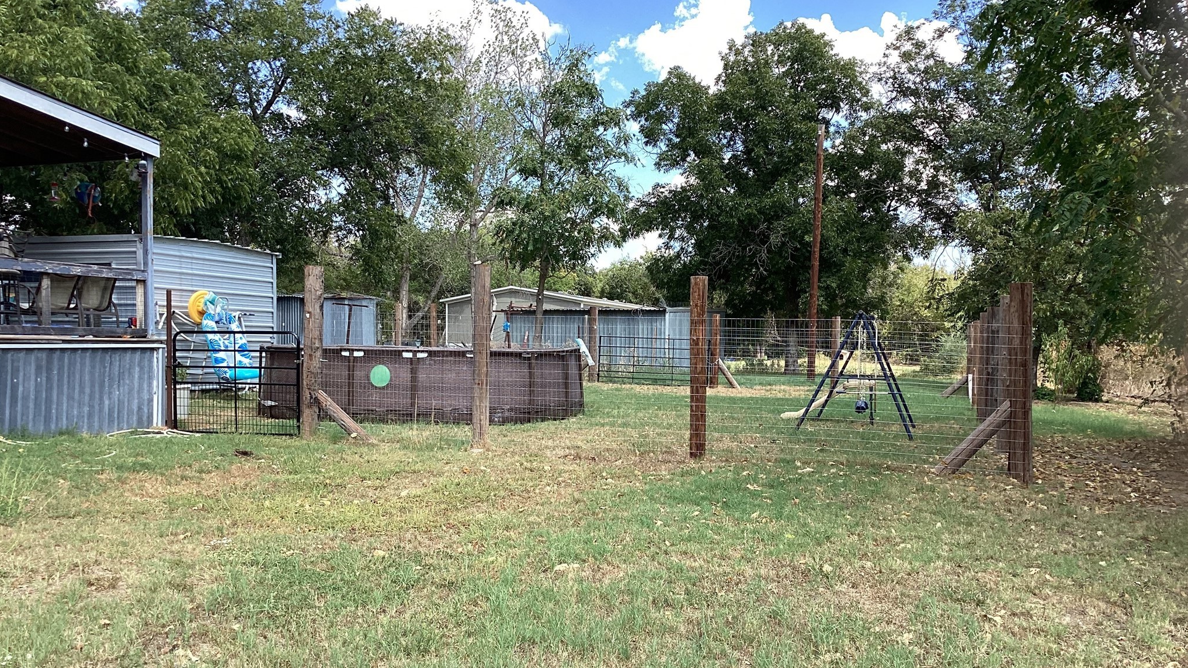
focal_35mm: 34
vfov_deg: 34.6
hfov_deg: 58.0
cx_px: 595
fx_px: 1071
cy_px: 392
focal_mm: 3.3
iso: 25
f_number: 2.4
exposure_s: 1/433
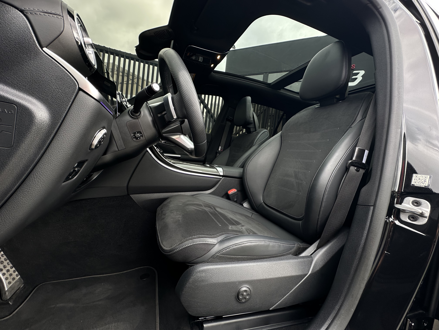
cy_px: 165
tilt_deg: -2.7
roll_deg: -7.0
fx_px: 178
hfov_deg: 102.1
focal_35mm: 14
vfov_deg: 85.7
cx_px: 220
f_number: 2.2
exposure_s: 1/99
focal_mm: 2.22
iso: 64
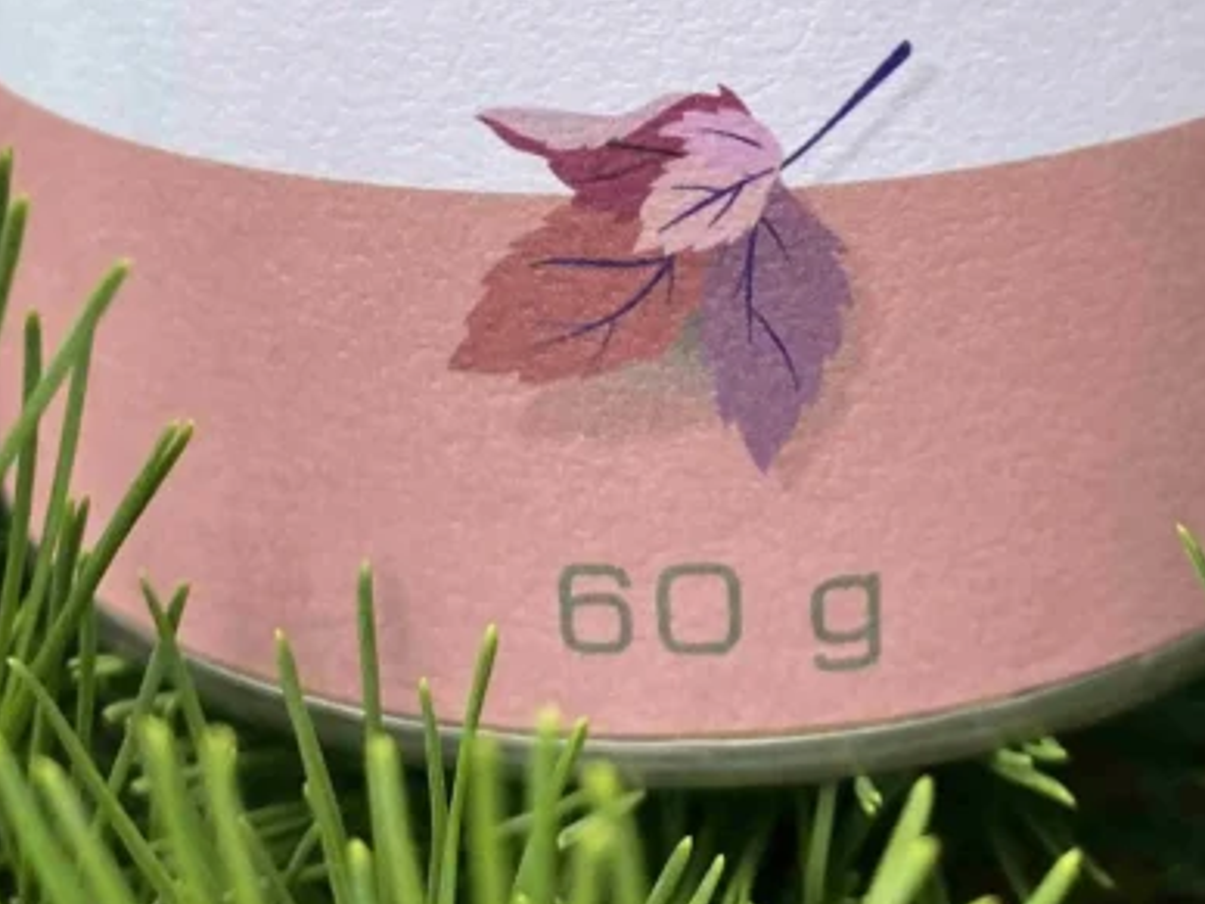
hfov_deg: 29.3
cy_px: -205
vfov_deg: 20.7
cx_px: 708
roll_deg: -5.0
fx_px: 2297
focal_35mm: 66
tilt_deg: -31.5
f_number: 1.8
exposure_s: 1/1025
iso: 32
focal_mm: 4.25
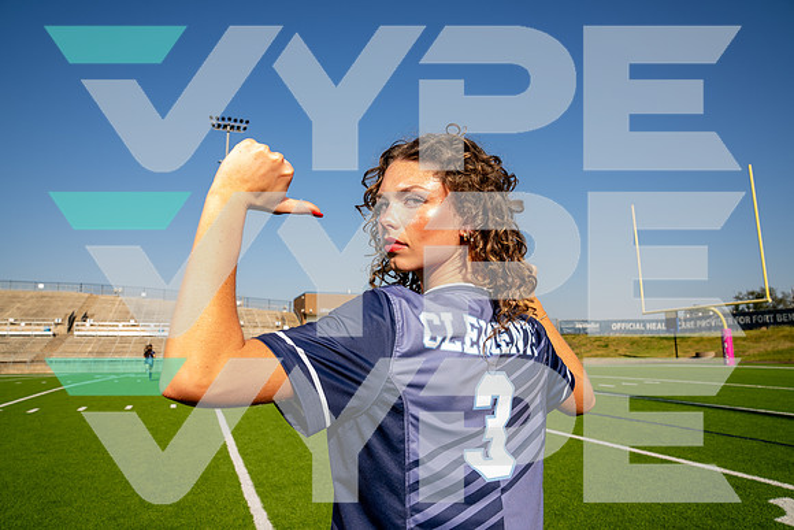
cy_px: 265
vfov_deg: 53.2
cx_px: 397
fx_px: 529
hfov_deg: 73.7
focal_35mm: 24
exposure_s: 1/125
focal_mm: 24
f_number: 7.1
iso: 50
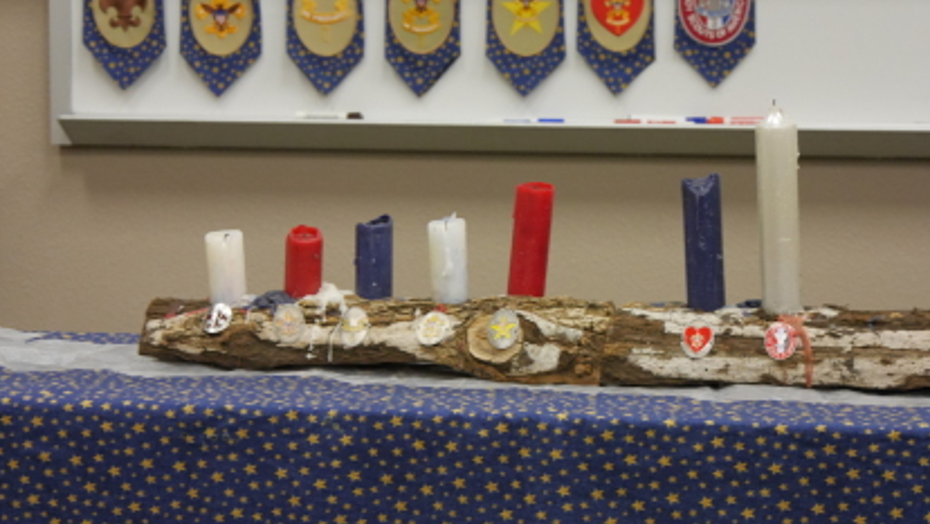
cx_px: 466
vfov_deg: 12.0
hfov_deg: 21.1
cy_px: 284
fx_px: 2491
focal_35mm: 101
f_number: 4.9
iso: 2500
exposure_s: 1/100
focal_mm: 46
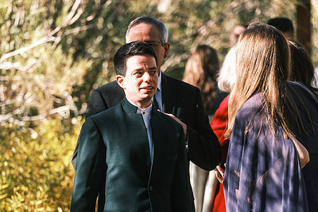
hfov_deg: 7.5
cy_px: 132
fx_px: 2421
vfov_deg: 5.0
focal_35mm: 274
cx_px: 154
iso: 200
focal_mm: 140
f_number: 3.2
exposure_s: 1/600
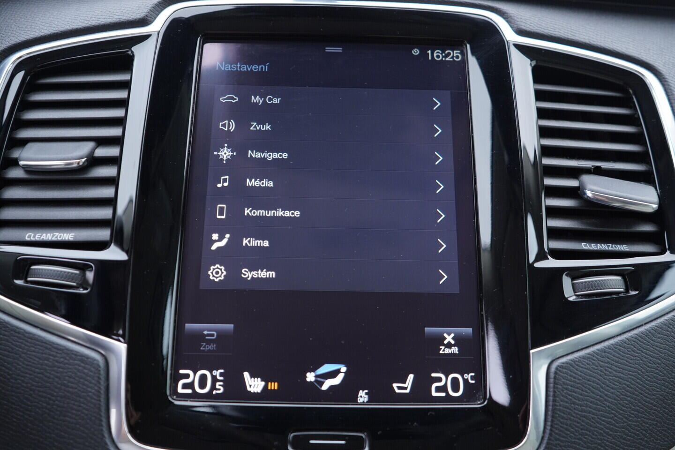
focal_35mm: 36
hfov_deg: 53.1
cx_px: 338
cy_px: 225
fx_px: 675
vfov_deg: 36.9
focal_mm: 24
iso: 250
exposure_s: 1/40
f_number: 2.8
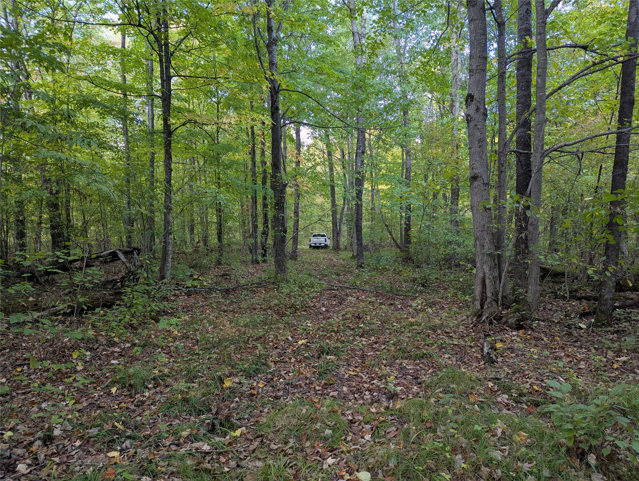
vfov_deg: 56.9
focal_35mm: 24
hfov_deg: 71.5
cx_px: 320
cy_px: 240
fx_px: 444
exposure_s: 1/119
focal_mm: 6.81
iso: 72
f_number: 1.85
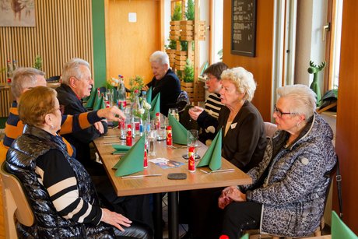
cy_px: 120
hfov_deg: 41.9
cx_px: 179
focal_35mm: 47
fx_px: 468
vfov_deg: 28.7
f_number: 5.3
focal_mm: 47
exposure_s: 1/40
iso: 4000
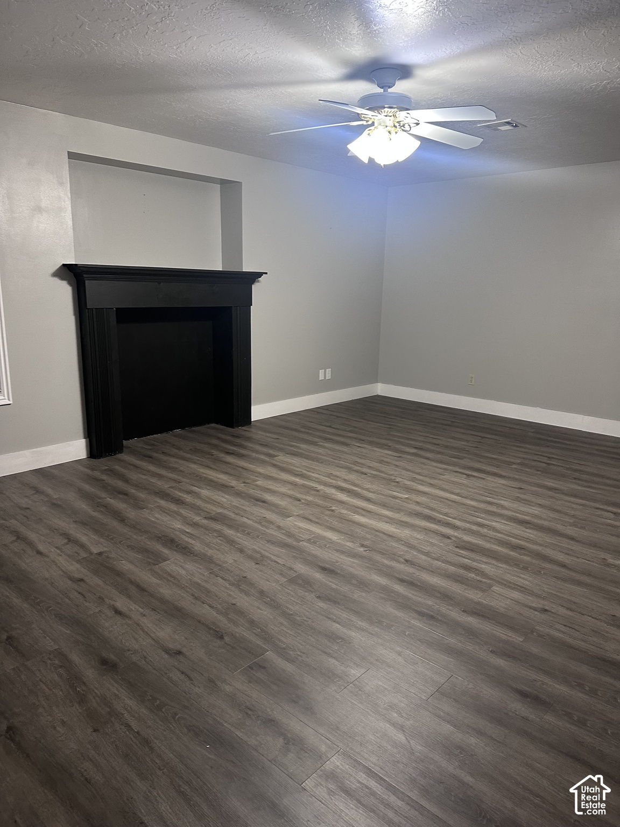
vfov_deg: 71.6
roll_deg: -3.8
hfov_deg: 56.8
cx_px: 310
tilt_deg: -14.0
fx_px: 573
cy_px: 414
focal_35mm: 24
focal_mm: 6.86
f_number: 1.78
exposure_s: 1/60
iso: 320
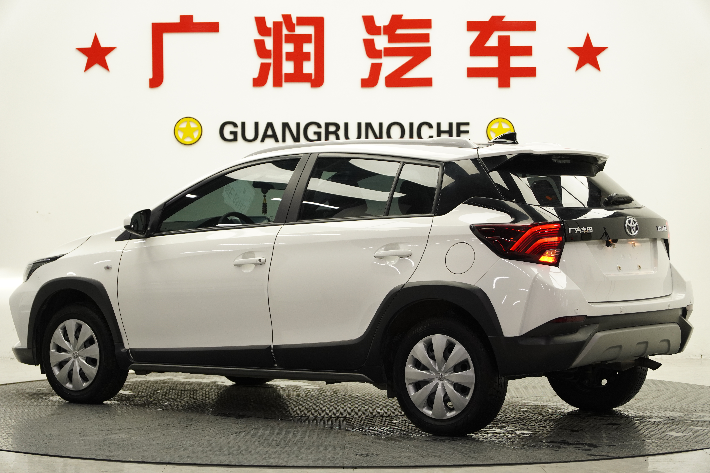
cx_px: 355
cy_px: 236
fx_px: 1657
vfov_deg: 16.3
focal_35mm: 84
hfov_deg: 24.2
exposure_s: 1/400
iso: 640
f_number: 2.8
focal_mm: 56
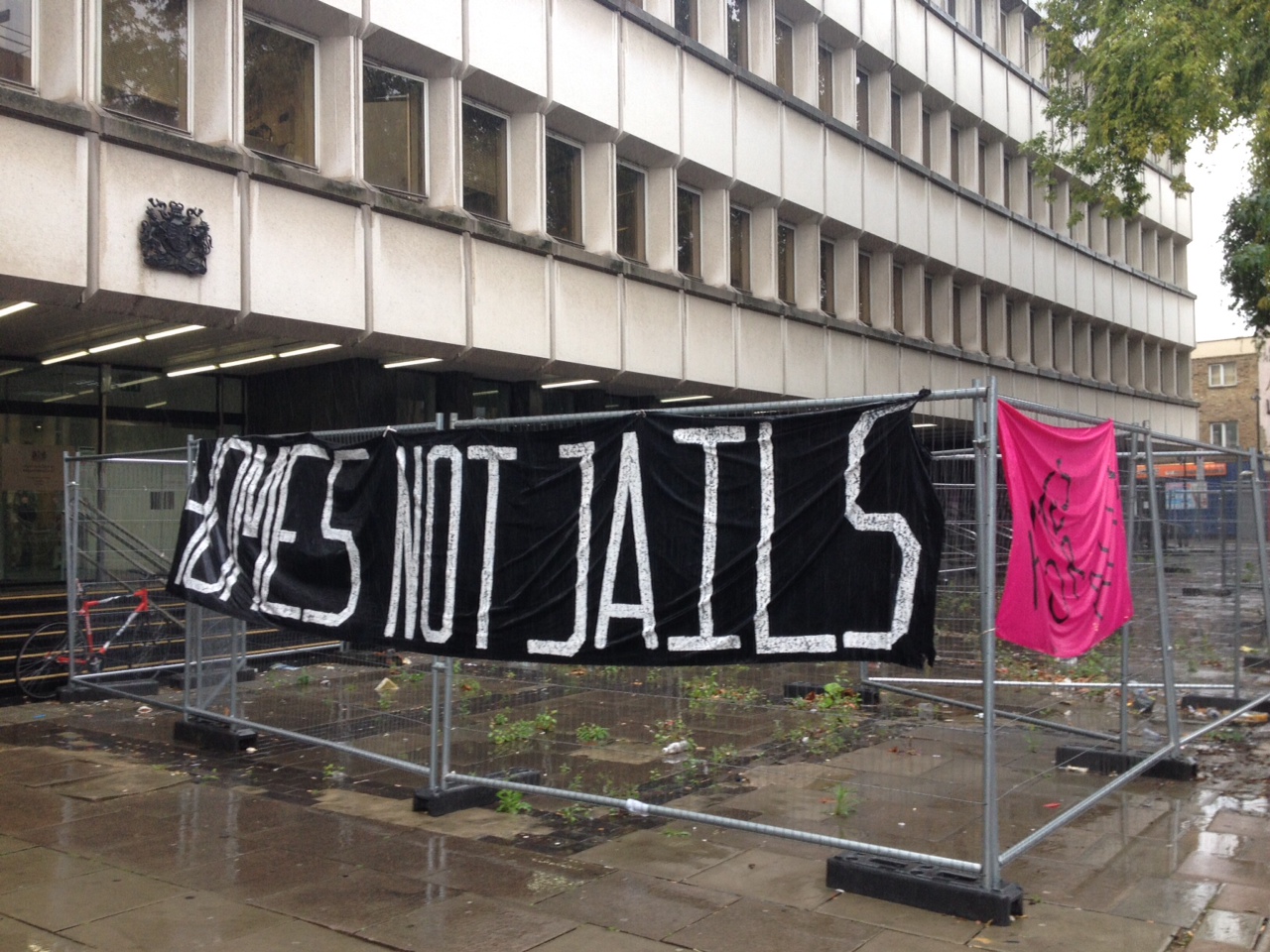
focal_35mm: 35
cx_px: 635
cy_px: 476
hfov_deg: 52.6
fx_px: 1284
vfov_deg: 40.7
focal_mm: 4.28
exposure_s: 1/120
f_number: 2.4
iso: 80
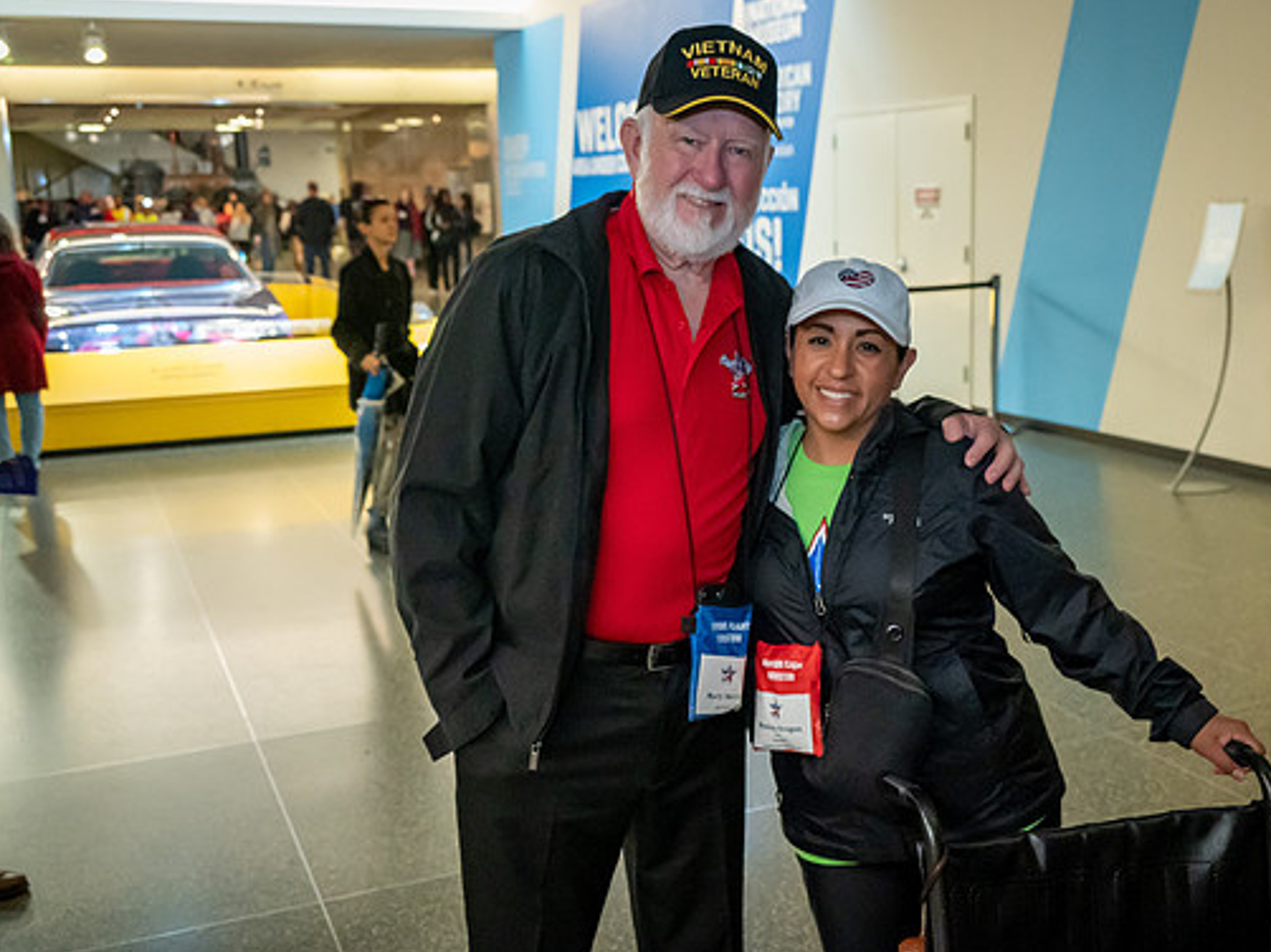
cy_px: 481
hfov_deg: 46.7
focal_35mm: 40
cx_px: 724
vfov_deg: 35.9
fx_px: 1468
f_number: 5
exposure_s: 1/80
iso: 10000
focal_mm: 36
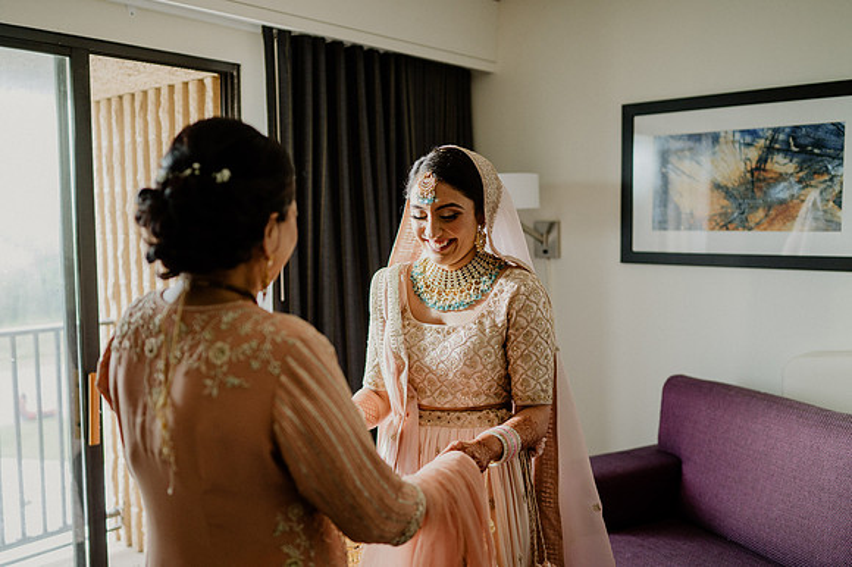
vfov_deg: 37.8
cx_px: 426
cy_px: 284
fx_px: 828
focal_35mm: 35
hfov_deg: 54.5
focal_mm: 35
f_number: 2
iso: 1000
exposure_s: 1/100
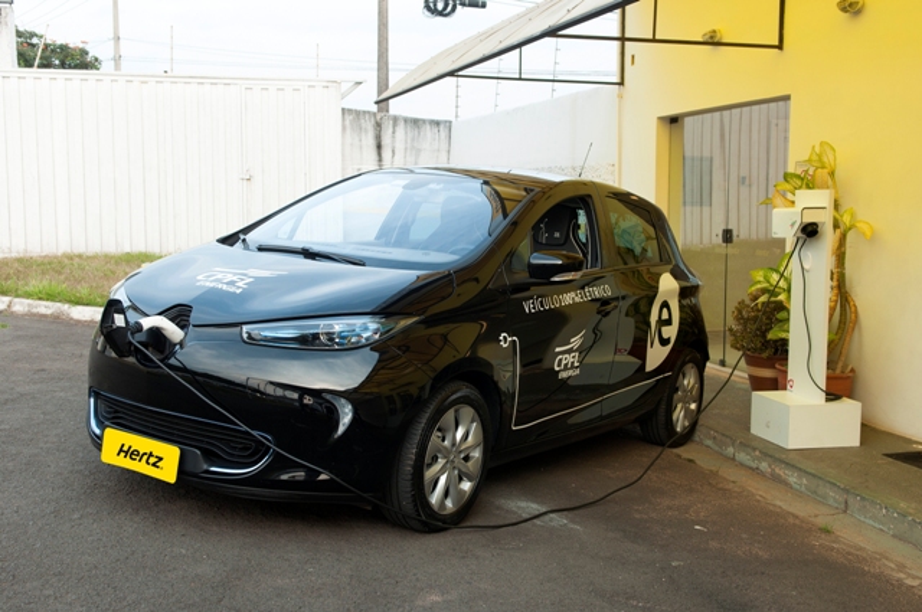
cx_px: 461
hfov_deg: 49.6
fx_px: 998
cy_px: 306
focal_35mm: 39
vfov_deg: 34.1
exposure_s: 1/80
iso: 200
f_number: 5.6
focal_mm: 26
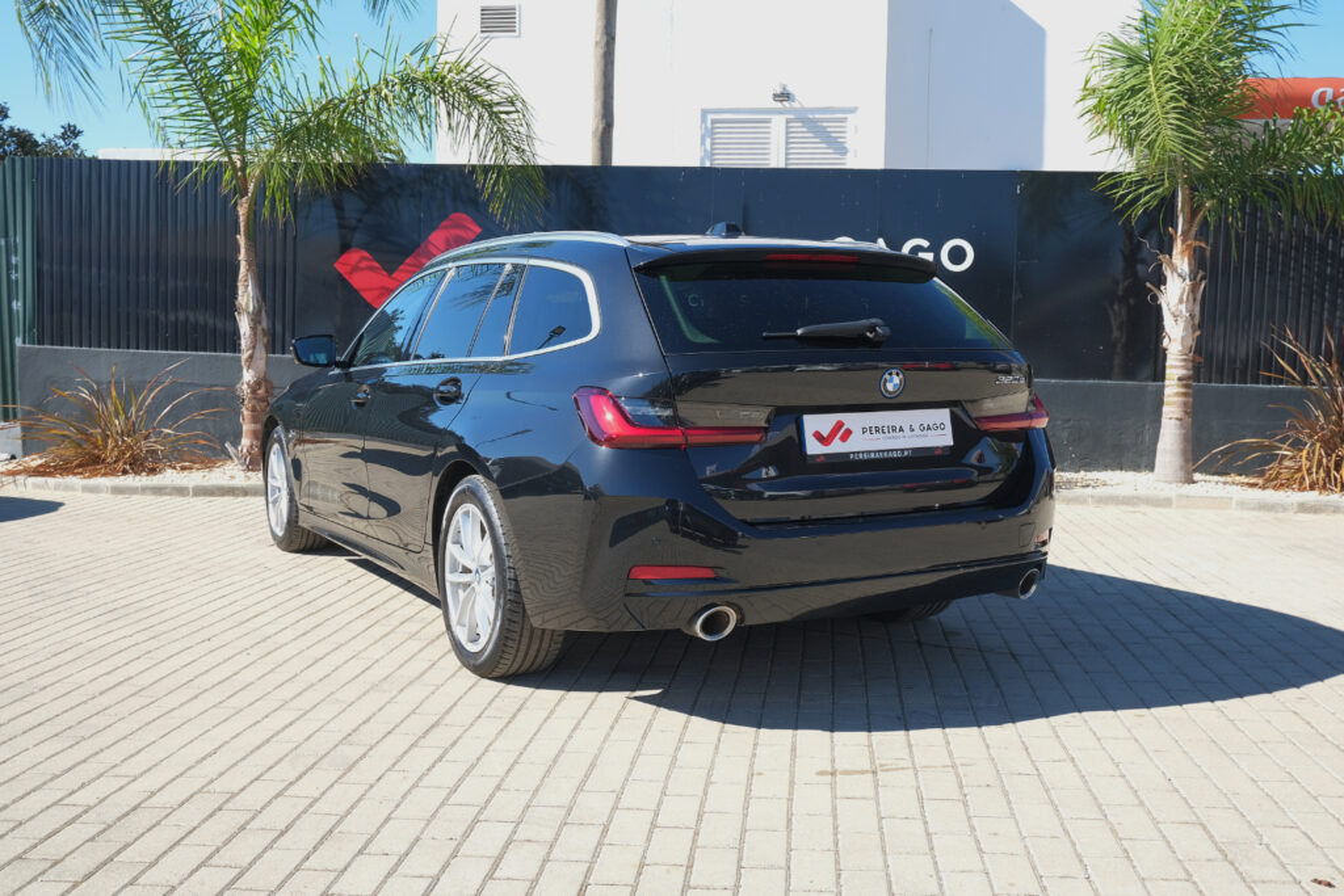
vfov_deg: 38.9
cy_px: 448
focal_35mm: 34
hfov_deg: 55.8
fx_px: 1269
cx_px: 672
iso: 160
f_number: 9
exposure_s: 1/80
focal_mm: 22.8
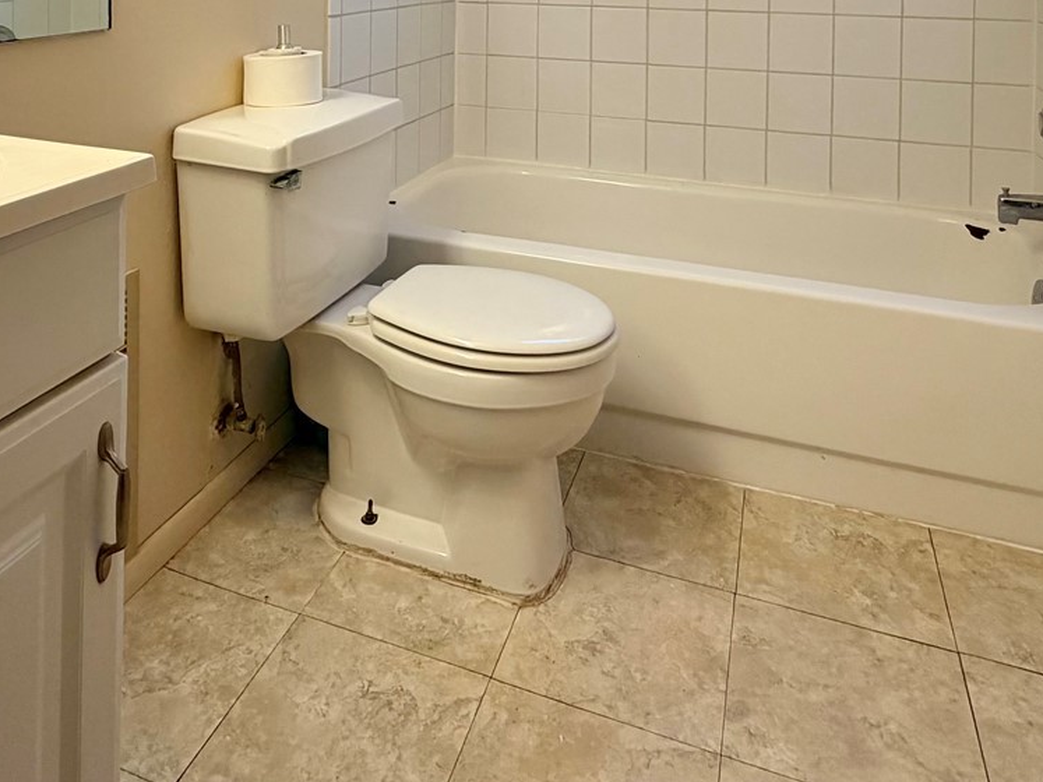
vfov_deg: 39.6
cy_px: -45
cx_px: 433
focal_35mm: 30
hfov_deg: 59.6
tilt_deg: -0.7
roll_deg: +0.1
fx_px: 904
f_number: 2.2
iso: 125
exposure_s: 1/120
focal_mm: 2.22
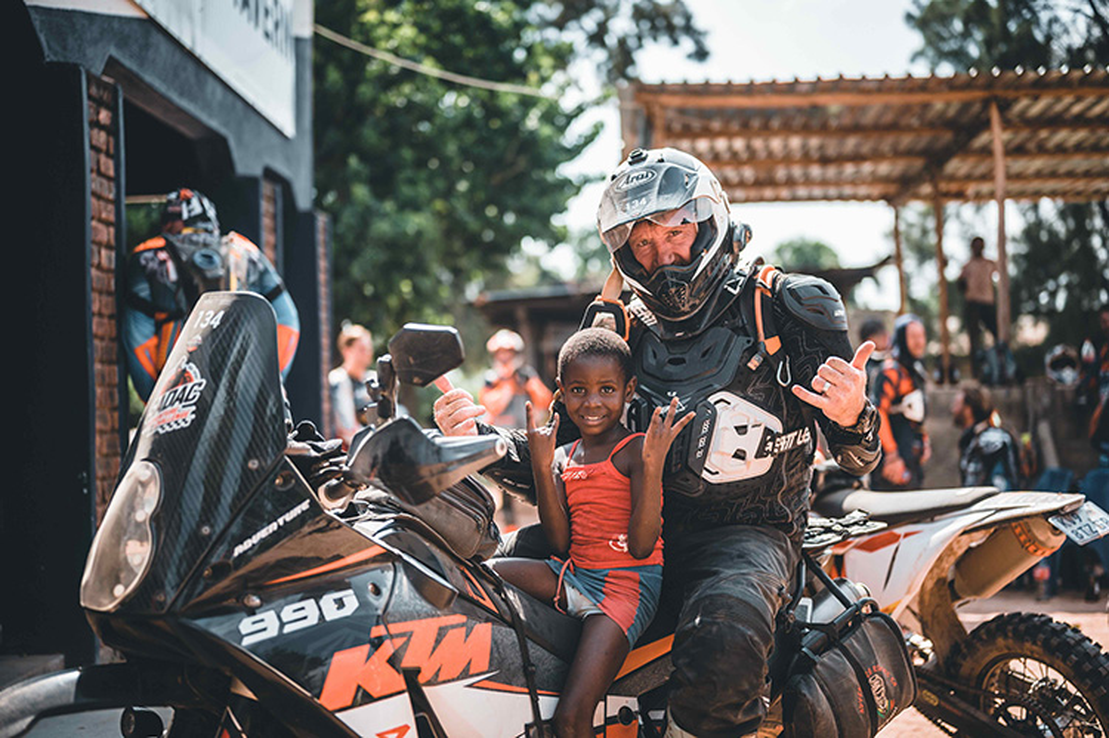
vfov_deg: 27.0
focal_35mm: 50
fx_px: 1539
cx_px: 554
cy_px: 369
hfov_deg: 39.6
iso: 160
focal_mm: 50
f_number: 1.8
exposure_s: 1/3200
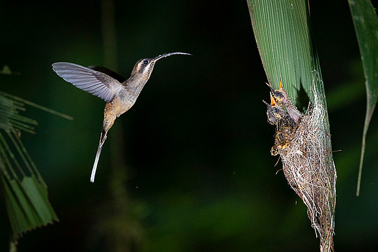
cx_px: 168
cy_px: 154
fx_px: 8408
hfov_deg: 2.6
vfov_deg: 1.7
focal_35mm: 801
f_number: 8
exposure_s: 1/250
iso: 1250
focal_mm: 500
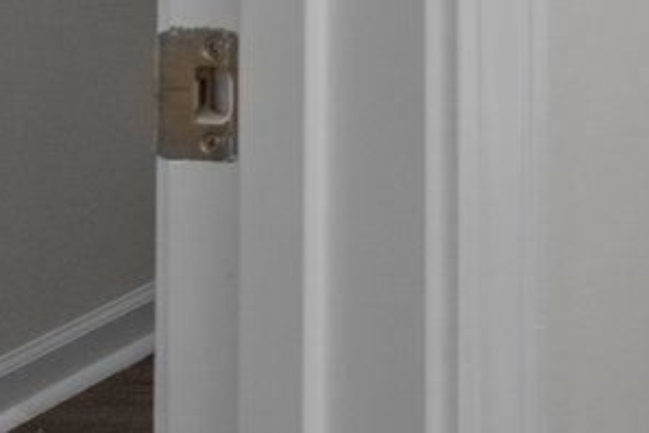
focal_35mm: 110
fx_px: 1984
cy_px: -606
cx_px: 1631
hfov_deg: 13.1
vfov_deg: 10.7
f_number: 8
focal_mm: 16
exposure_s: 1/15
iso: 400
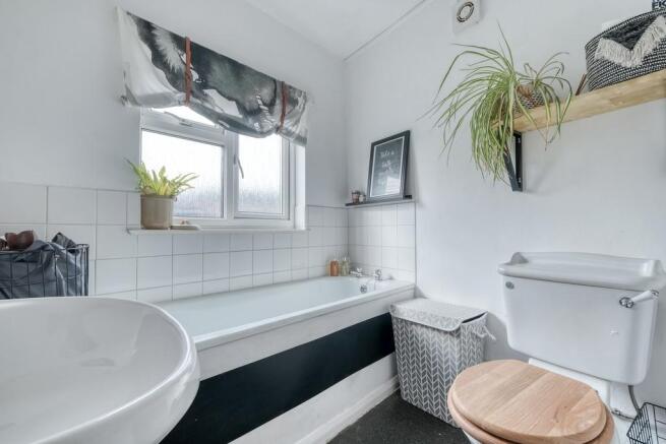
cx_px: 333
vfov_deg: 77.4
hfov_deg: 100.4
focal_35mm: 15
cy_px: 222
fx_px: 278
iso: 160
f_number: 8
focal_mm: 10
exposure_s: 1/25
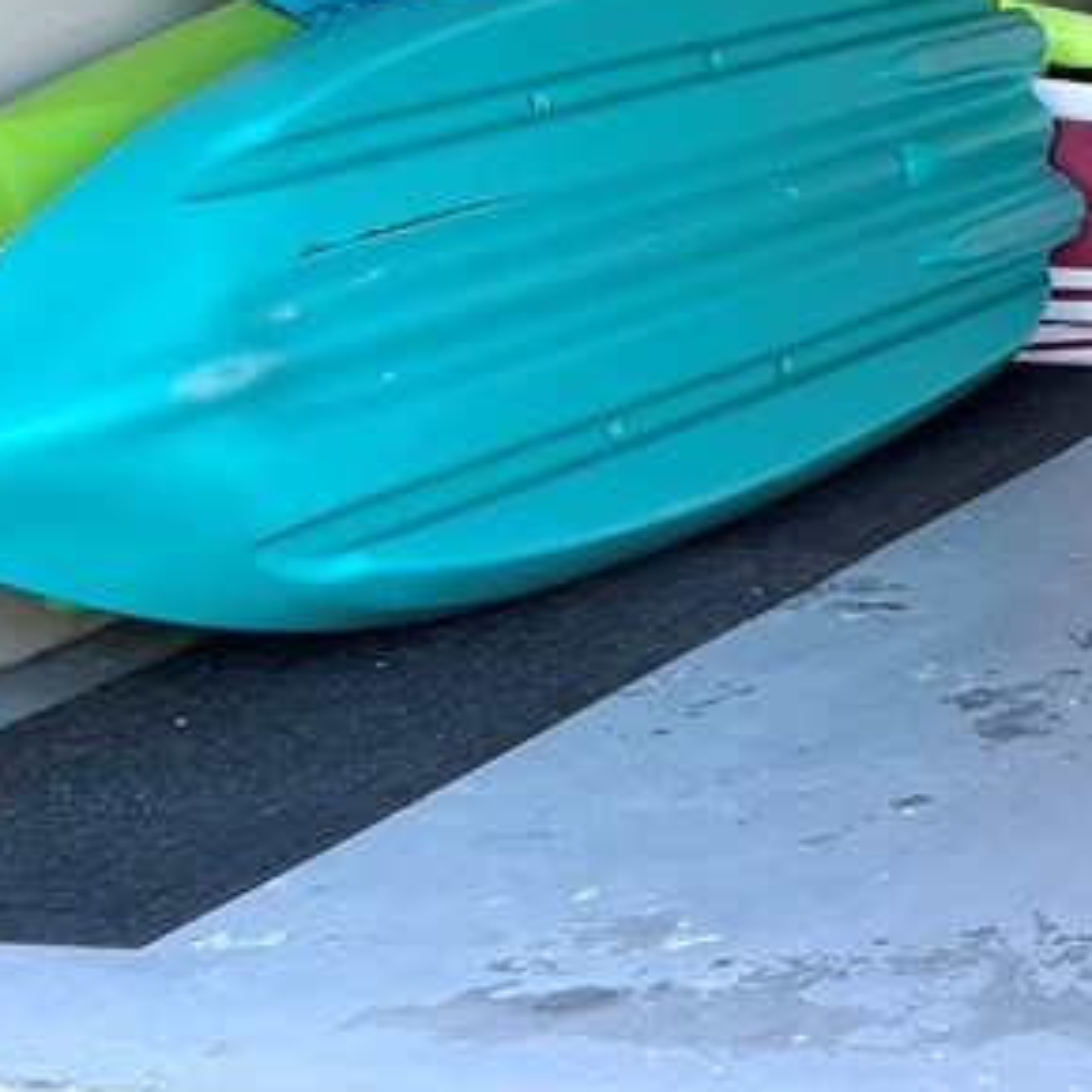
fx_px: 4533
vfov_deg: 12.7
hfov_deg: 12.0
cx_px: 2304
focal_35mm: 127
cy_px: -742
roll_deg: -0.6
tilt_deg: +4.6
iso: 50
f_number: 1.6
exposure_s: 1/531
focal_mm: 5.96
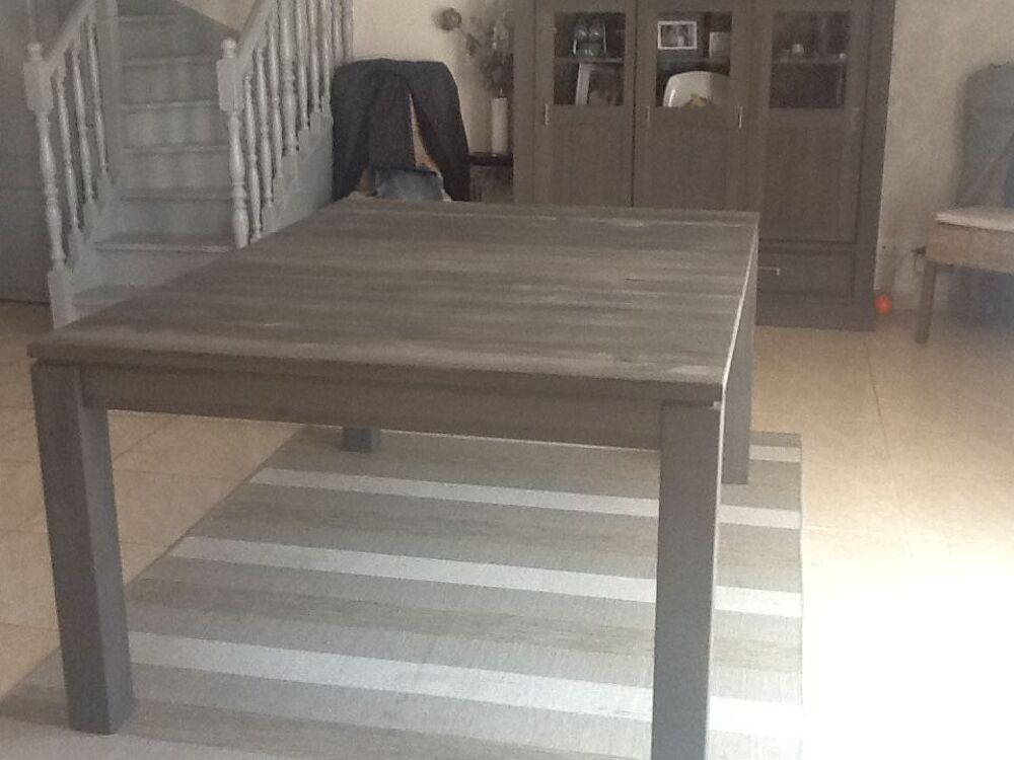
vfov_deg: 32.9
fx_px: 1289
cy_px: 380
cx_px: 507
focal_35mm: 44
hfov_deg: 42.9
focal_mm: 2.03
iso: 100
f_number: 2.4
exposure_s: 1/33
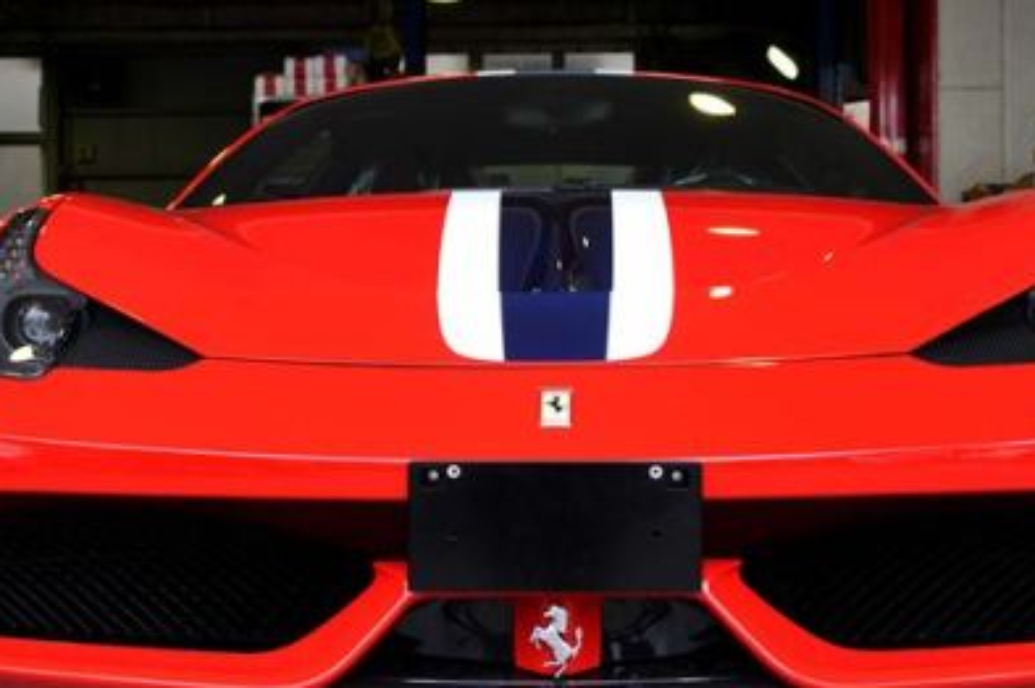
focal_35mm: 58
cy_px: 319
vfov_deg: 23.3
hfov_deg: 34.5
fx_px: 1666
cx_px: 533
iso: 200
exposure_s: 1/40
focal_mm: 26
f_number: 6.3
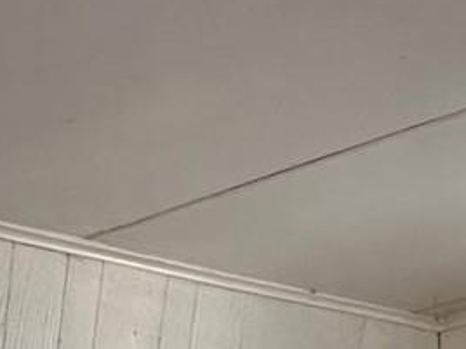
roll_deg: +3.5
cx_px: 341
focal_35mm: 107
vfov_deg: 11.9
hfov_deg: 18.3
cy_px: 754
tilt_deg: -3.6
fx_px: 1440
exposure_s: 1/60
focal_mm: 2.22
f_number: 2.2
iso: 250
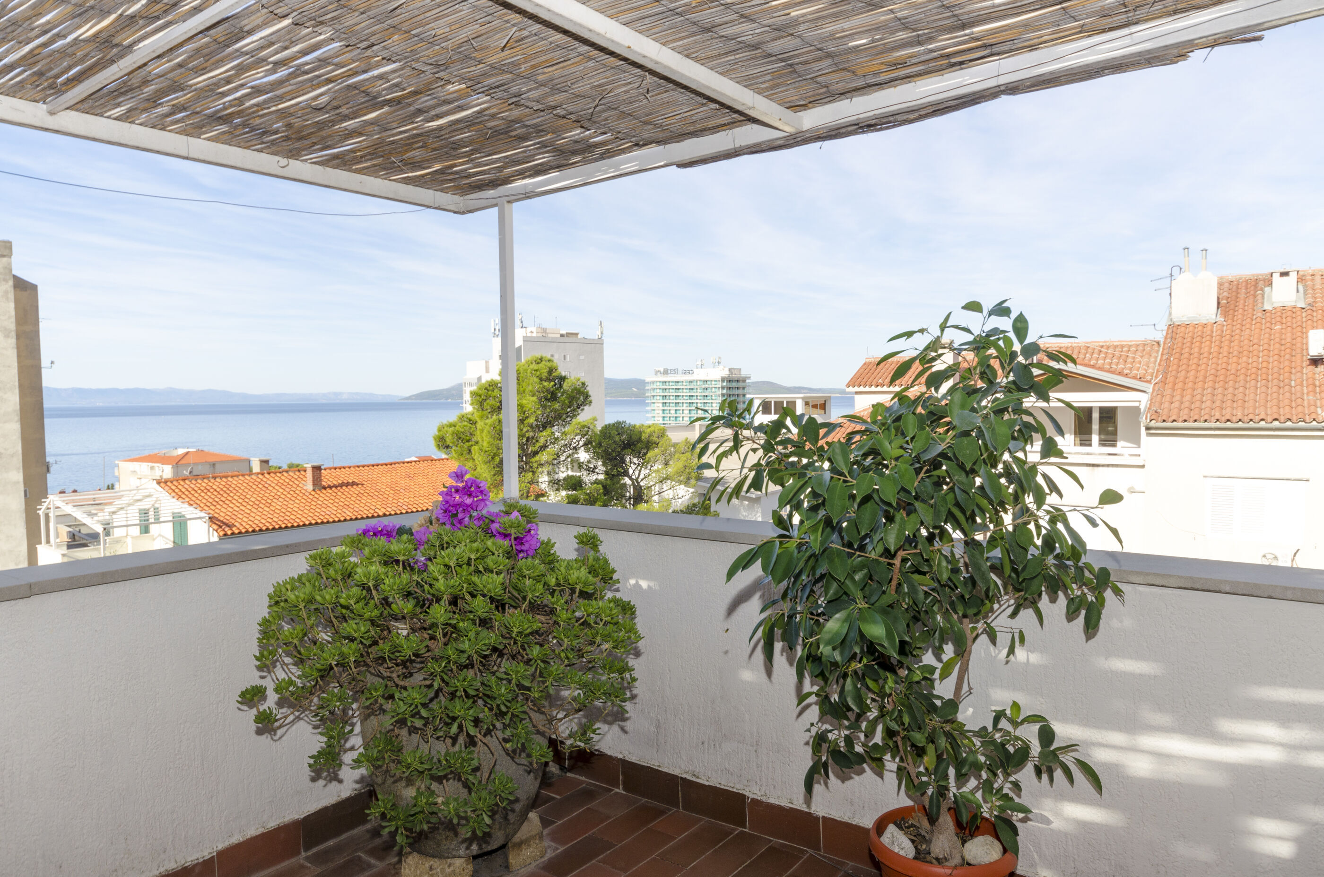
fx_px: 881
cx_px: 662
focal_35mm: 24
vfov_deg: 52.9
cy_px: 438
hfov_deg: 73.8
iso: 100
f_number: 8
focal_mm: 16
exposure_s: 1/200
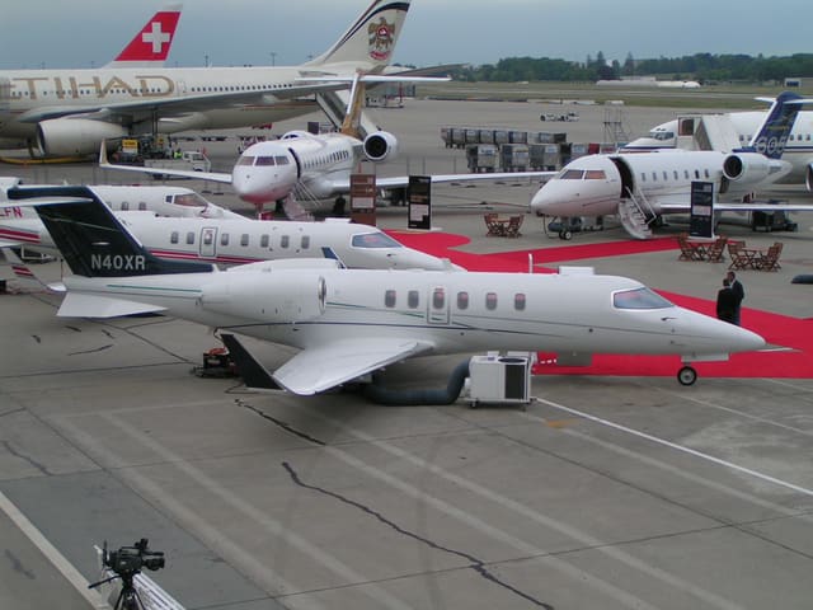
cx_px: 406
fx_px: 1480
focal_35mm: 63
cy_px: 305
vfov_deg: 23.3
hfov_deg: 30.7
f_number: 3.2
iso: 50
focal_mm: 9.7
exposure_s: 1/800
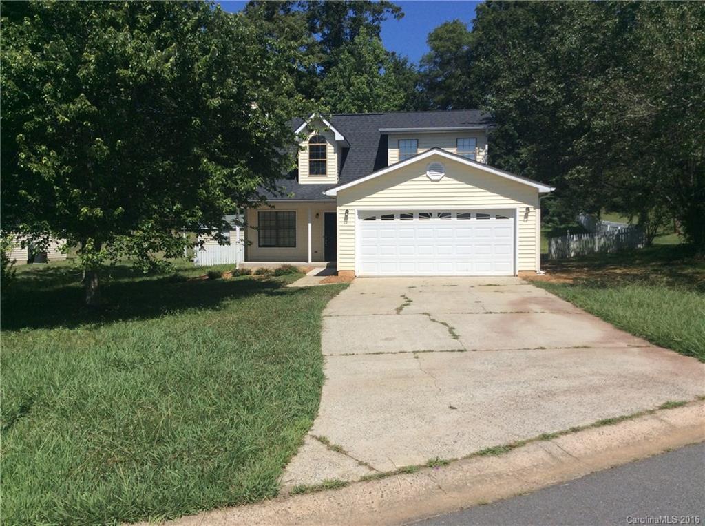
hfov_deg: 56.9
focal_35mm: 32
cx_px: 352
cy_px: 263
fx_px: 651
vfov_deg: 44.0
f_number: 2.4
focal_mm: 3.3
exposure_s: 1/2604
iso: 32
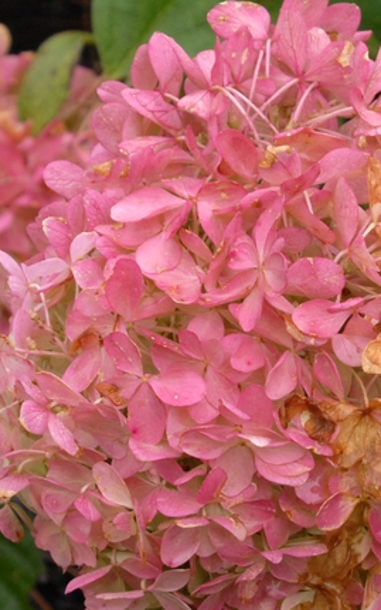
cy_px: 289
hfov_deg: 7.2
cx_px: 351
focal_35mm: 182
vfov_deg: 11.5
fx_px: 3027
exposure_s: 1/200
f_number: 7.1
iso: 400
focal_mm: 50
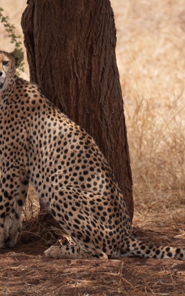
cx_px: 95
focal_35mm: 806
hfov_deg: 1.6
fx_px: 6500
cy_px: 148
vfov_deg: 2.6
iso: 160
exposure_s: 1/500
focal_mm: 350
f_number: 6.3
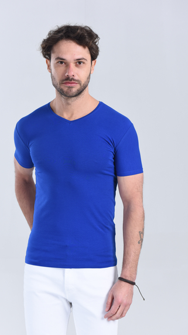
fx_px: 683
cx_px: 81
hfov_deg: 15.7
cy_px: 172
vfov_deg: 27.5
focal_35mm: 77
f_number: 8
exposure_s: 1/125
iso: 250
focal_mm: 70
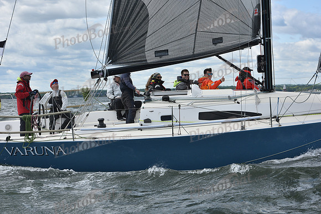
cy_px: 107
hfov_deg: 22.6
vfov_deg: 15.2
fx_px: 803
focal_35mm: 90
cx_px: 160
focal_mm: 90
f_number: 7.1
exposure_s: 1/1000
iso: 320
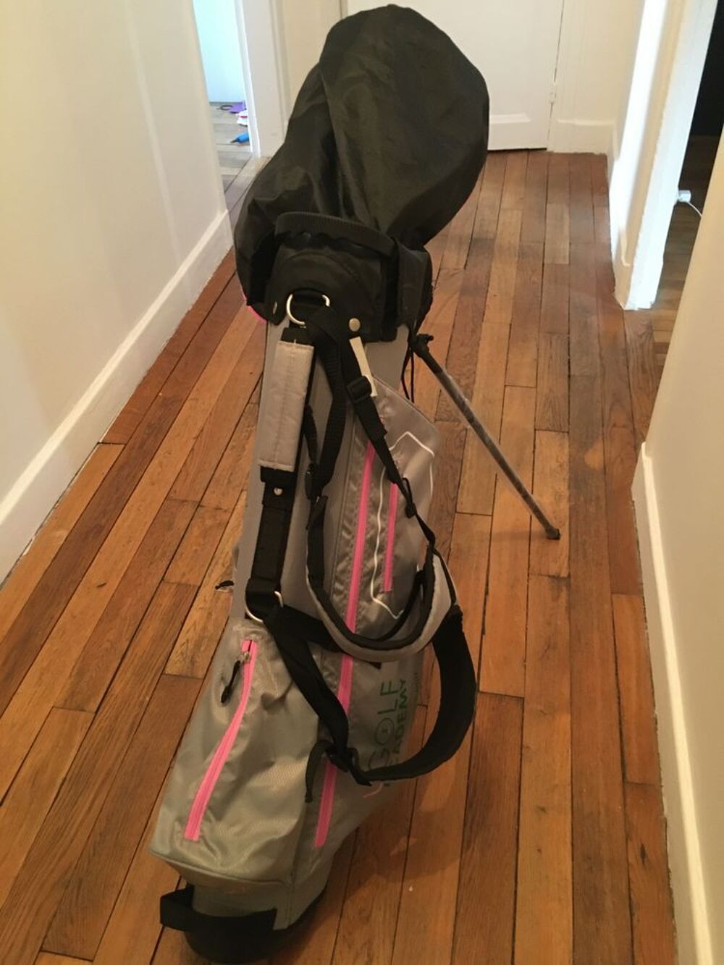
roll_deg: +3.2
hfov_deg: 48.2
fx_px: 809
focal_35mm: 29
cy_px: 482
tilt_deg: -41.4
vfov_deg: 61.7
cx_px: 362
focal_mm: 4.15
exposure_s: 1/17
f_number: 2.2
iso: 320
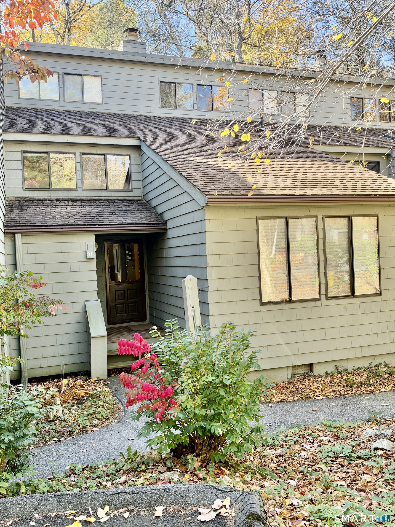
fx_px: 456
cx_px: 198
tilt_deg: -0.2
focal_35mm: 30
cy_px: 264
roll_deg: +2.5
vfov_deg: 60.0
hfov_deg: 46.8
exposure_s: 1/256
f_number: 1.8
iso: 80
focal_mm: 6.93
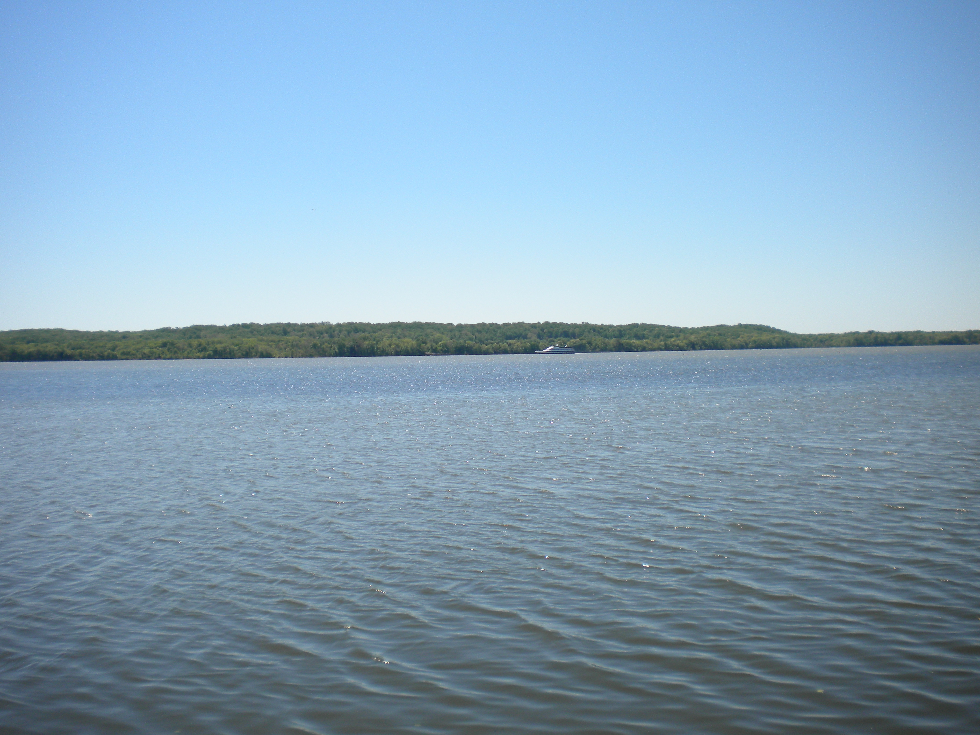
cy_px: 368
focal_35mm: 35
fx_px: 991
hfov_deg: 52.6
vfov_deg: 40.7
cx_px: 490
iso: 80
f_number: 4.6
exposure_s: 1/786
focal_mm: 6.3
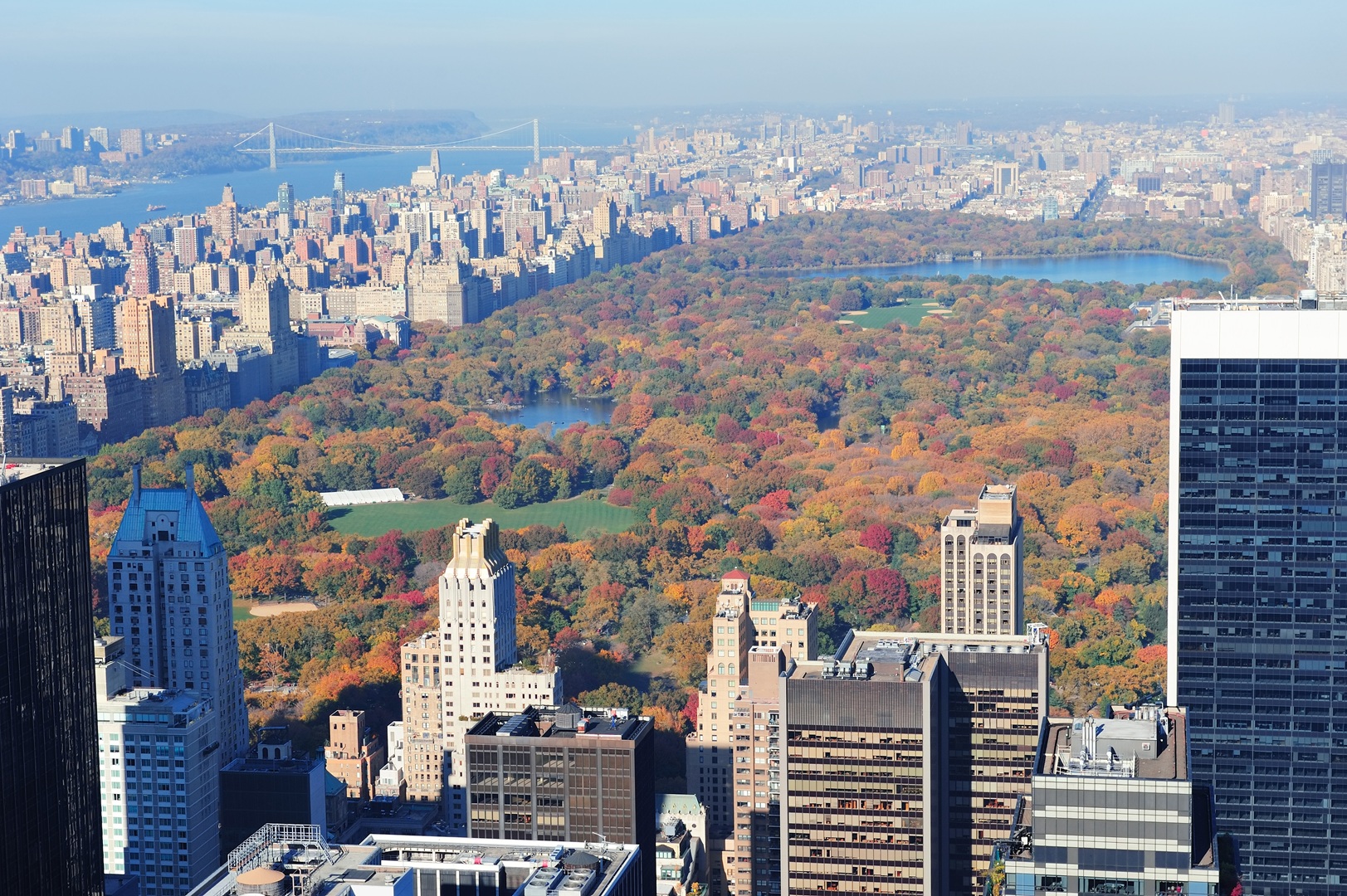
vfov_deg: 19.4
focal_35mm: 70
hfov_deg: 28.9
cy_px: 448
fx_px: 2617
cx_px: 674
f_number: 8
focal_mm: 70
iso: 200
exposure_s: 1/500
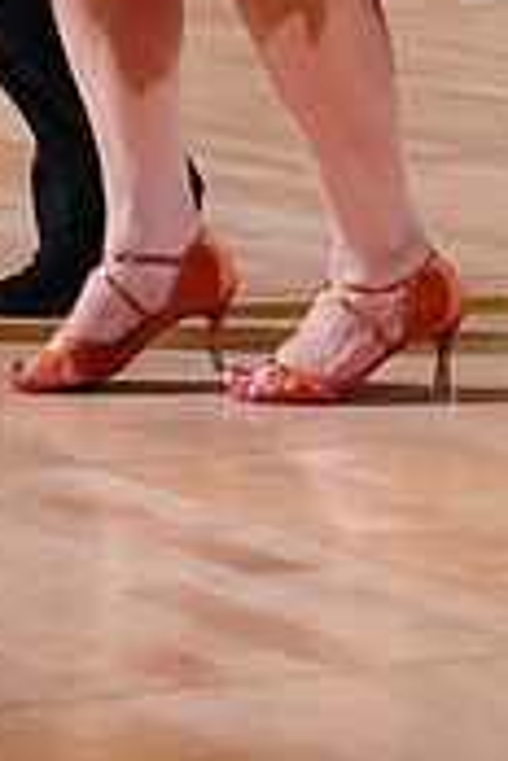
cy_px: -481
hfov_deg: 4.5
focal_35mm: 307
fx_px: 6498
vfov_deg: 6.6
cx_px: 326
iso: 2000
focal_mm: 92
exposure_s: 1/400
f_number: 2.8
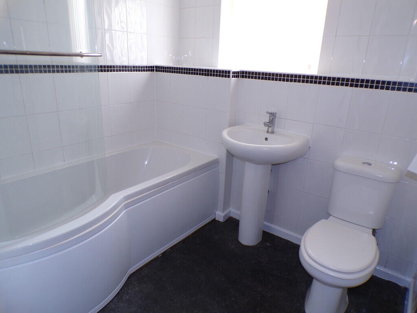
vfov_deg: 56.8
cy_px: 156
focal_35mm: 24
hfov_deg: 71.6
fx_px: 289
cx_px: 208
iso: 150
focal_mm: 4.3
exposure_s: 1/34
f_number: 3
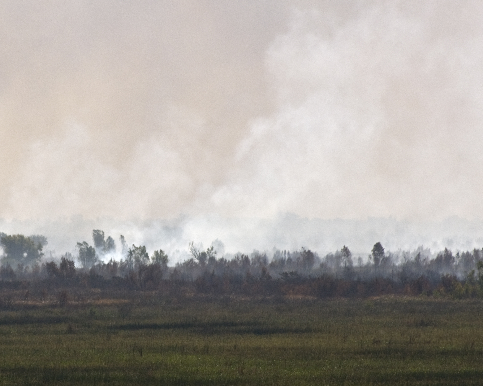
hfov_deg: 2.7
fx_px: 10163
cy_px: 176
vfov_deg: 2.2
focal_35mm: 711
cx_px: 115
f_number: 11
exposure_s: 1/500
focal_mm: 300
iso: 100
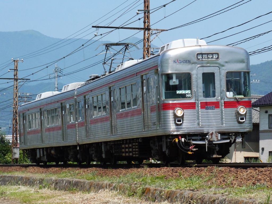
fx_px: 1022
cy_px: 102
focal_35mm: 130
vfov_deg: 11.4
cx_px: 136
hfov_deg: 15.2
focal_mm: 65
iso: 800
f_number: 11
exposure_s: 1/1000
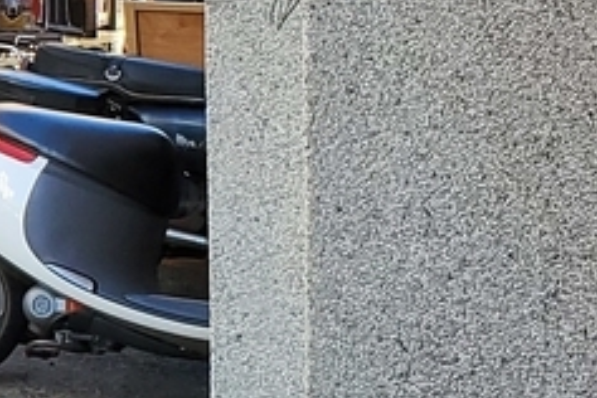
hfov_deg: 12.7
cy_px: 73
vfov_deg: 10.0
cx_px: -662
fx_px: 2272
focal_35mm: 137
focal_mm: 4.3
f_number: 2.4
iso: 64
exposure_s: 1/120
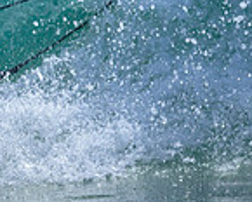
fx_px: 30802
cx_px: -192
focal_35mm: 4130
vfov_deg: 0.4
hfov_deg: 0.5
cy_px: -138
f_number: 6.3
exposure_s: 1/2500
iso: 320
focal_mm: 800
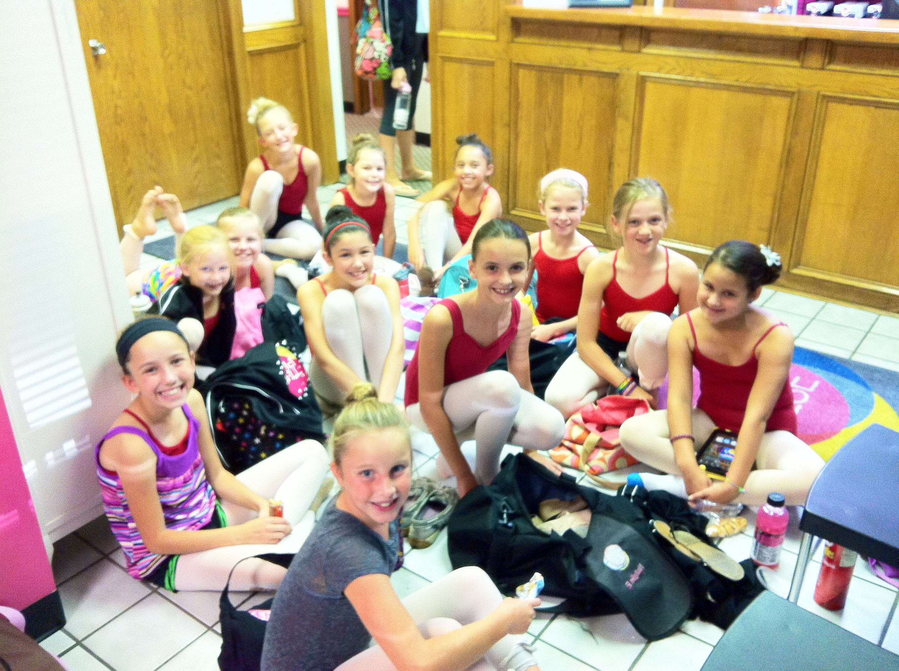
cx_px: 450
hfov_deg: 52.7
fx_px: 908
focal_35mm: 35
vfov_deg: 40.6
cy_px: 336
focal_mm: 3.85
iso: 125
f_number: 2.8
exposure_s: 1/15
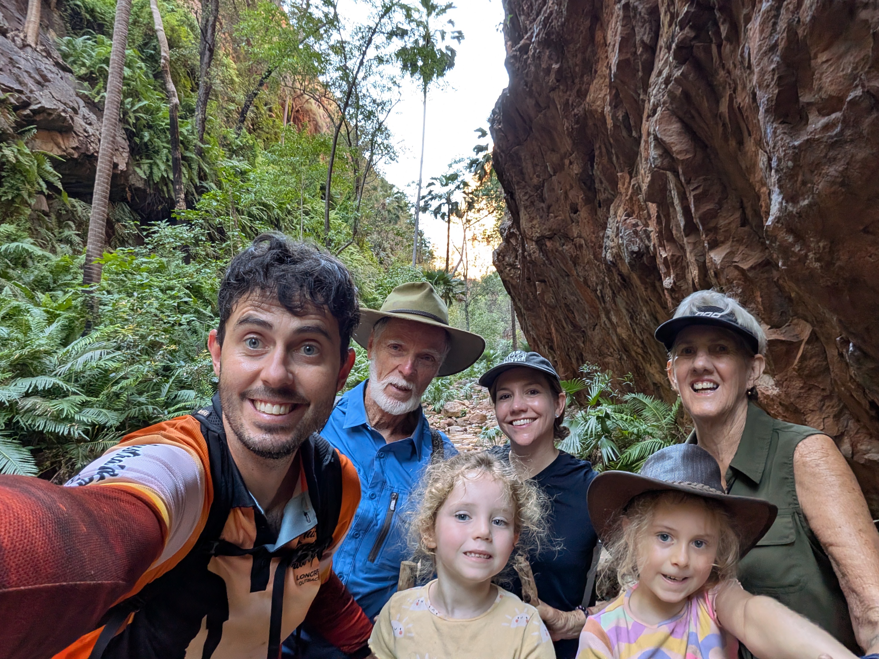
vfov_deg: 63.4
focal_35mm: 21
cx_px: 440
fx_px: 533
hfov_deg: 79.0
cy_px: 330
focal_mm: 2.74
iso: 195
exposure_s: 1/100
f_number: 2.2
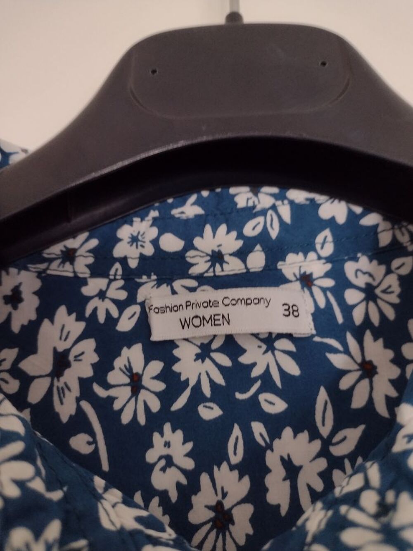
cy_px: 276
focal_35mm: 27
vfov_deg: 65.3
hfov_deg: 51.4
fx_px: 429
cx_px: 206
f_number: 1.7
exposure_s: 1/33
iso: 363
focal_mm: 4.71
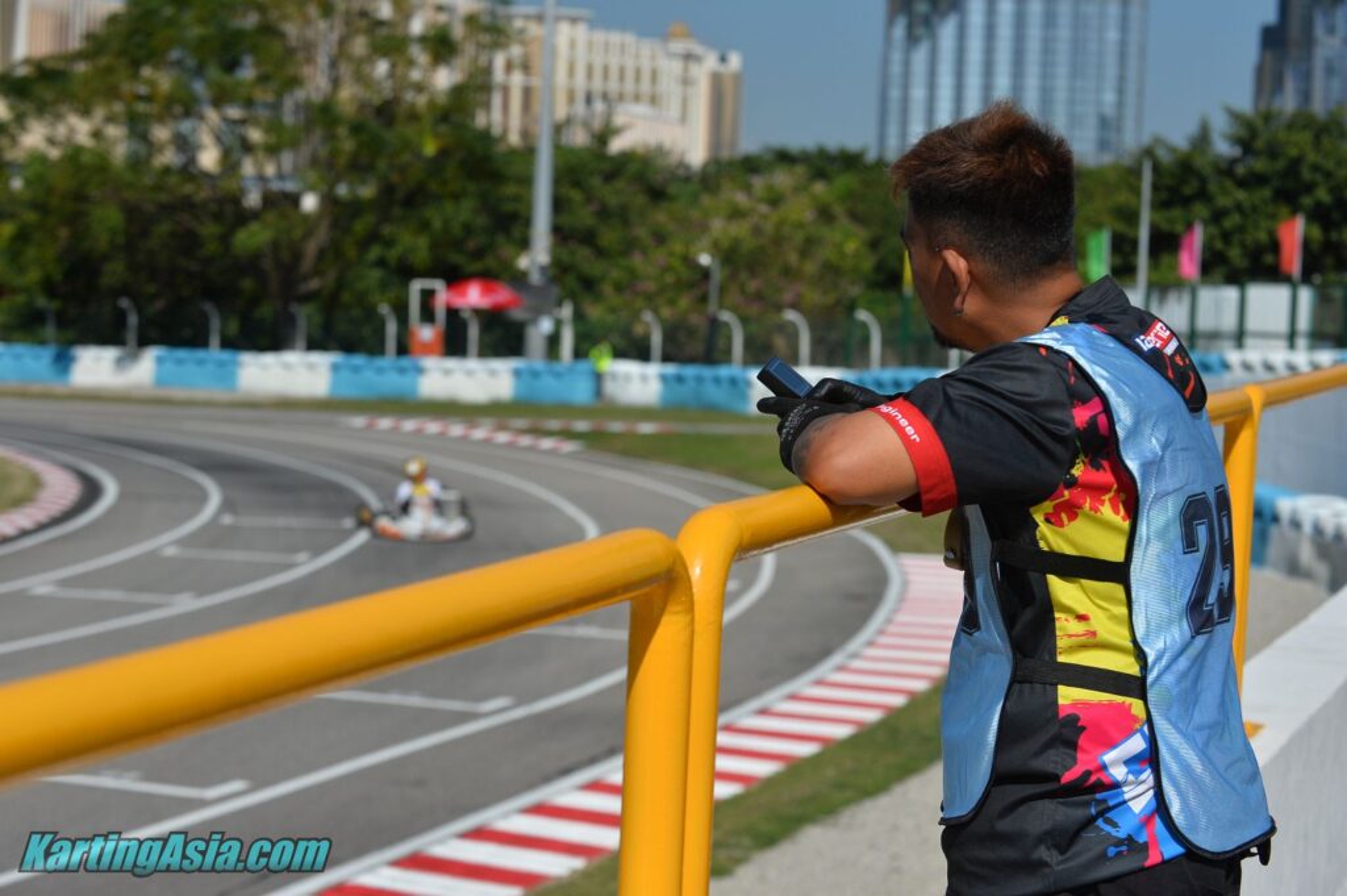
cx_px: 674
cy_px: 448
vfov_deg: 19.4
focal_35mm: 70
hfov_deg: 28.9
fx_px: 2617
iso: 320
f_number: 3.5
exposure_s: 1/8000
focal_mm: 70
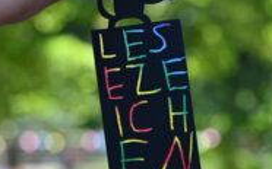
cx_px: 209
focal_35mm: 158
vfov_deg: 8.3
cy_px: 122
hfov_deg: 13.2
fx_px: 1171
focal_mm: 48
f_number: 5.6
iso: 100
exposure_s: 1/125
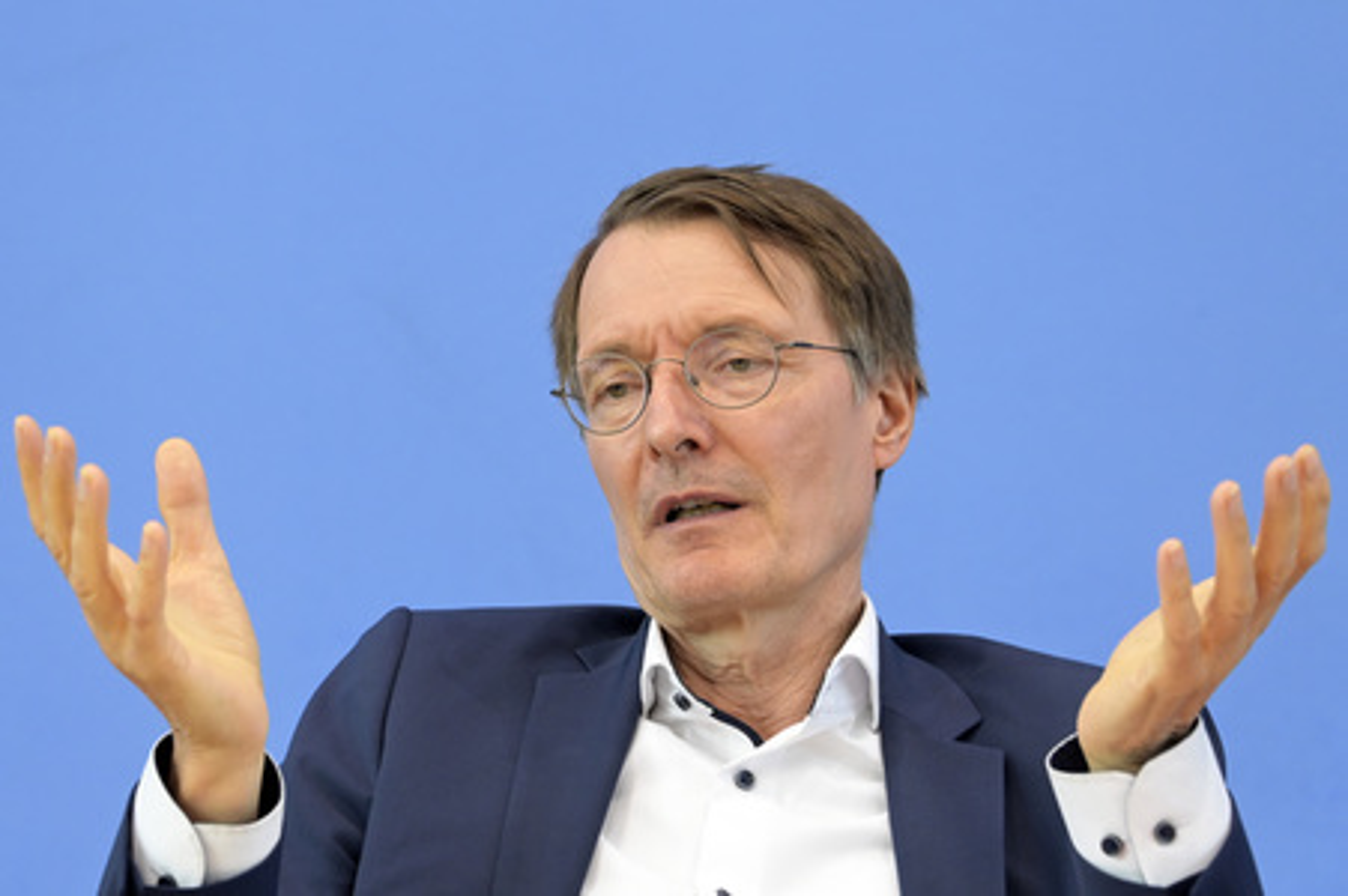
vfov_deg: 12.2
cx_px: 674
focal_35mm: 112
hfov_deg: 18.3
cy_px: 448
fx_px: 4191
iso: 4000
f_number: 5.6
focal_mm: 112
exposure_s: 1/500
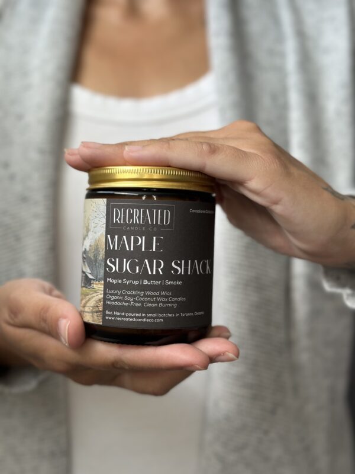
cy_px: 237
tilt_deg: -3.1
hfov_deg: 30.3
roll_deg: +0.1
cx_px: 178
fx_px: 656
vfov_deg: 39.7
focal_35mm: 48
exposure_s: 1/126
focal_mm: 6.86
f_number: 1.78
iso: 80
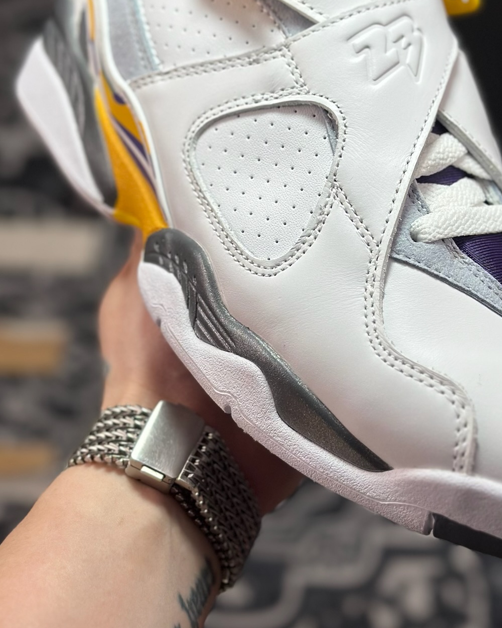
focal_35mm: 77
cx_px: 354
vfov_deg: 24.5
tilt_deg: -54.0
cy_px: 179
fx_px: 1430
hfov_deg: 19.8
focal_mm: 6.86
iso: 80
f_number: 1.78
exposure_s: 1/1695
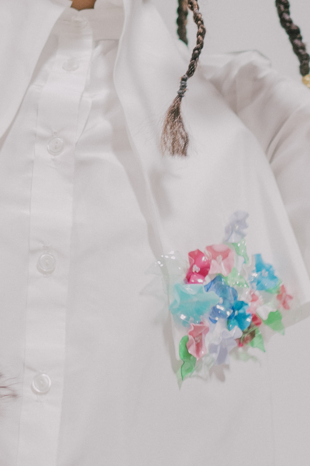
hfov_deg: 14.7
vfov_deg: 21.9
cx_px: 90
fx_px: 1201
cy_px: 196
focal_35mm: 93
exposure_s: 1/40
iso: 400
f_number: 1.8
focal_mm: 17
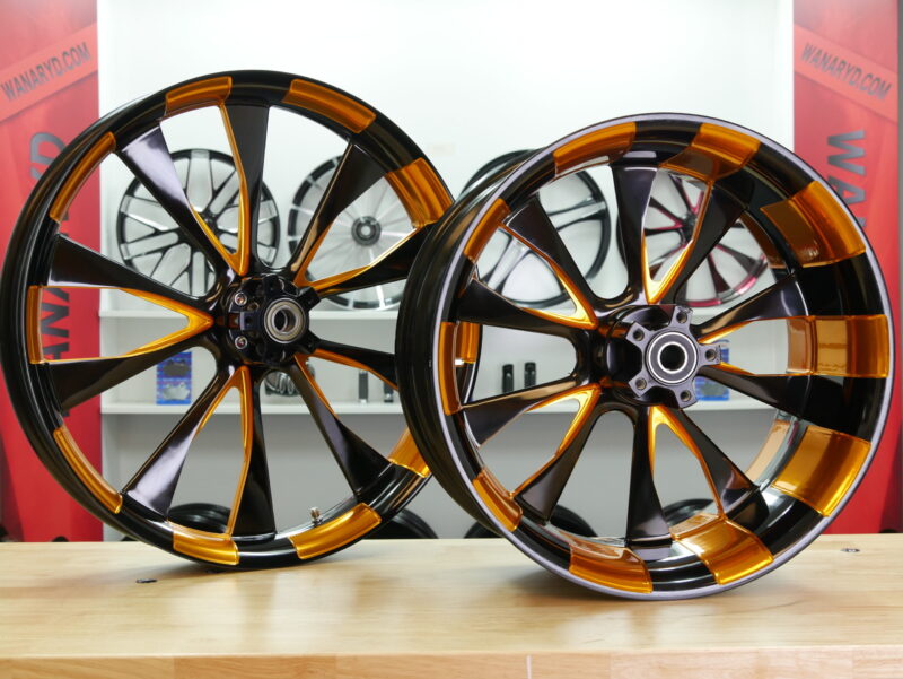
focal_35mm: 56
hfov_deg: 34.3
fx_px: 1462
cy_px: 340
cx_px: 452
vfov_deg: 26.1
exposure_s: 1/40
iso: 800
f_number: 6.3
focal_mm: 28
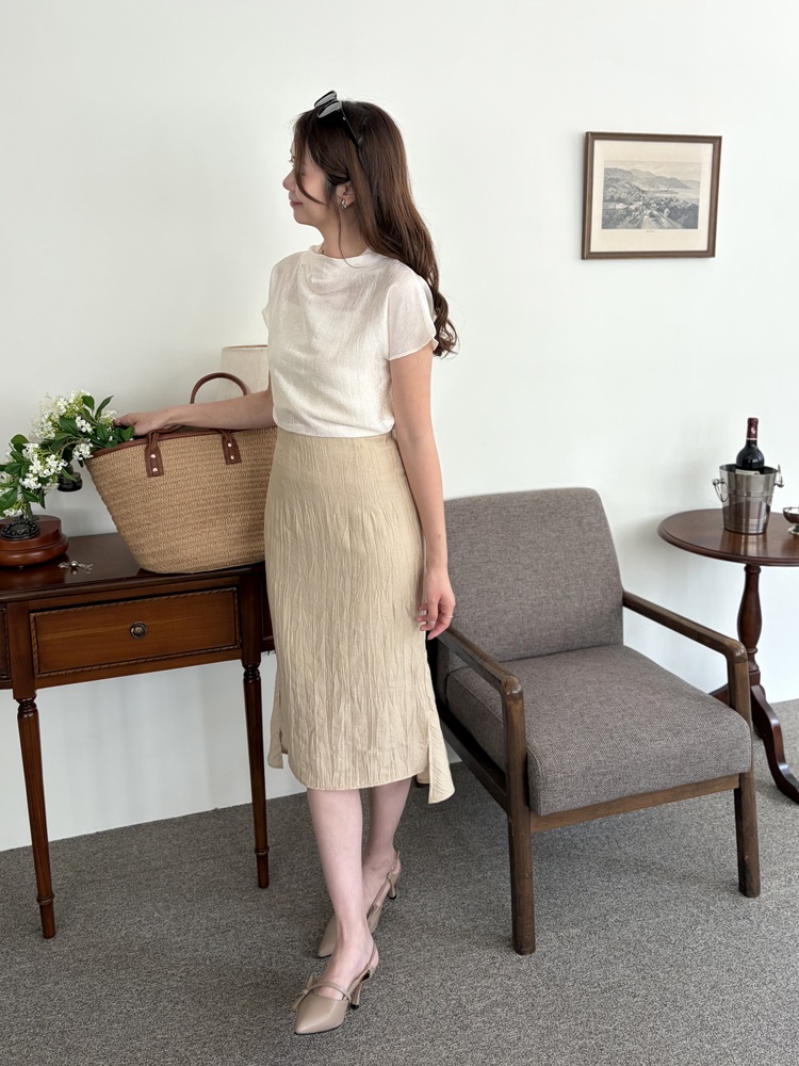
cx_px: 400
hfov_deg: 53.1
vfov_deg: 67.3
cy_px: 533
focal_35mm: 26
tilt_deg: -10.4
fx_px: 800
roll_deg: +0.6
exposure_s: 1/122
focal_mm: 5.96
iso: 50
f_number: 1.6
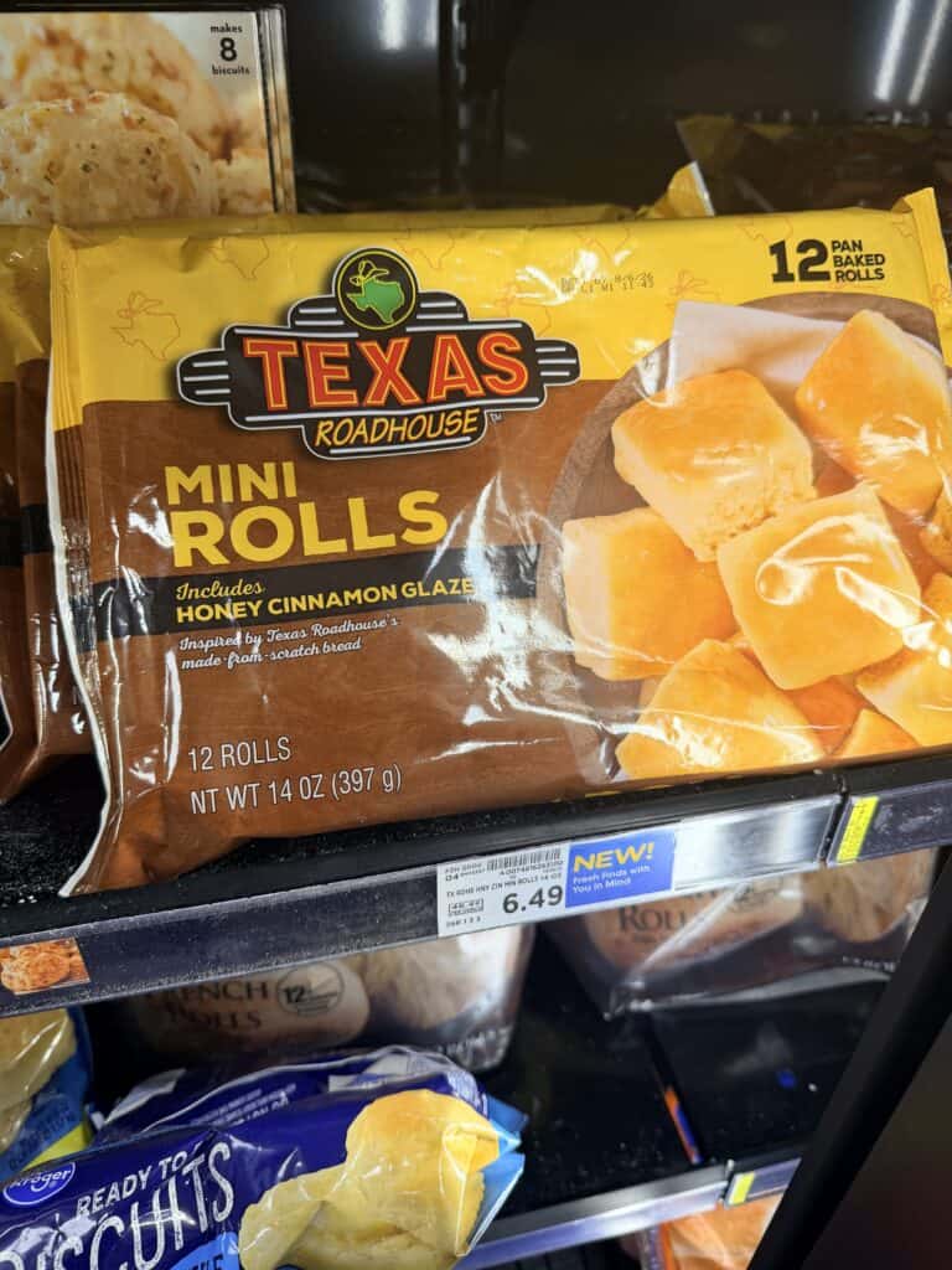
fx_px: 880
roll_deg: -1.5
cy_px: 635
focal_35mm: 24
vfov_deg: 71.6
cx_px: 476
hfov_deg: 56.8
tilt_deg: -36.6
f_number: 1.78
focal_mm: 6.76
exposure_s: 1/120
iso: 100
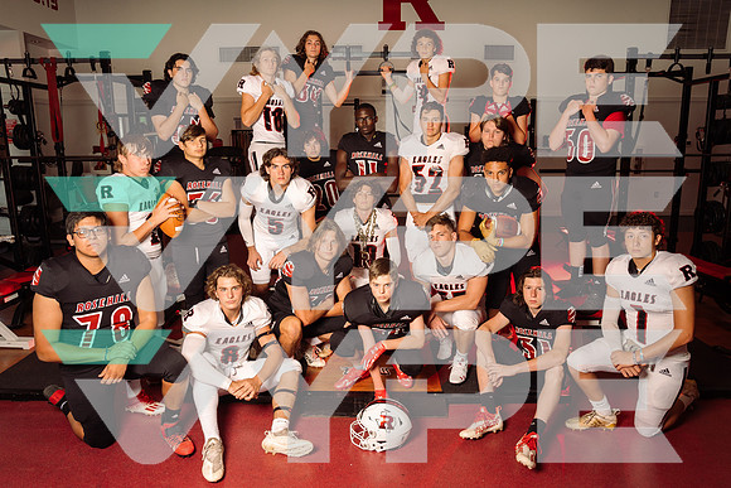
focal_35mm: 25
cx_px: 366
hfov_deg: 71.8
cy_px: 244
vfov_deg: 51.6
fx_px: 505
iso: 400
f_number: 9
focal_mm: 24
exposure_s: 1/250
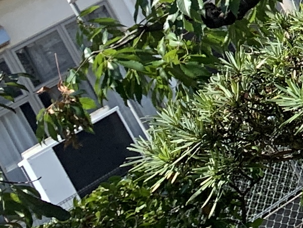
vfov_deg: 7.8
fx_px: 1524
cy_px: -352
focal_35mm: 174
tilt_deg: +0.2
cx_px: 910
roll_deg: +29.7
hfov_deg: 9.1
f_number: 1.8
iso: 25
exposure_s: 1/1220
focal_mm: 4.25
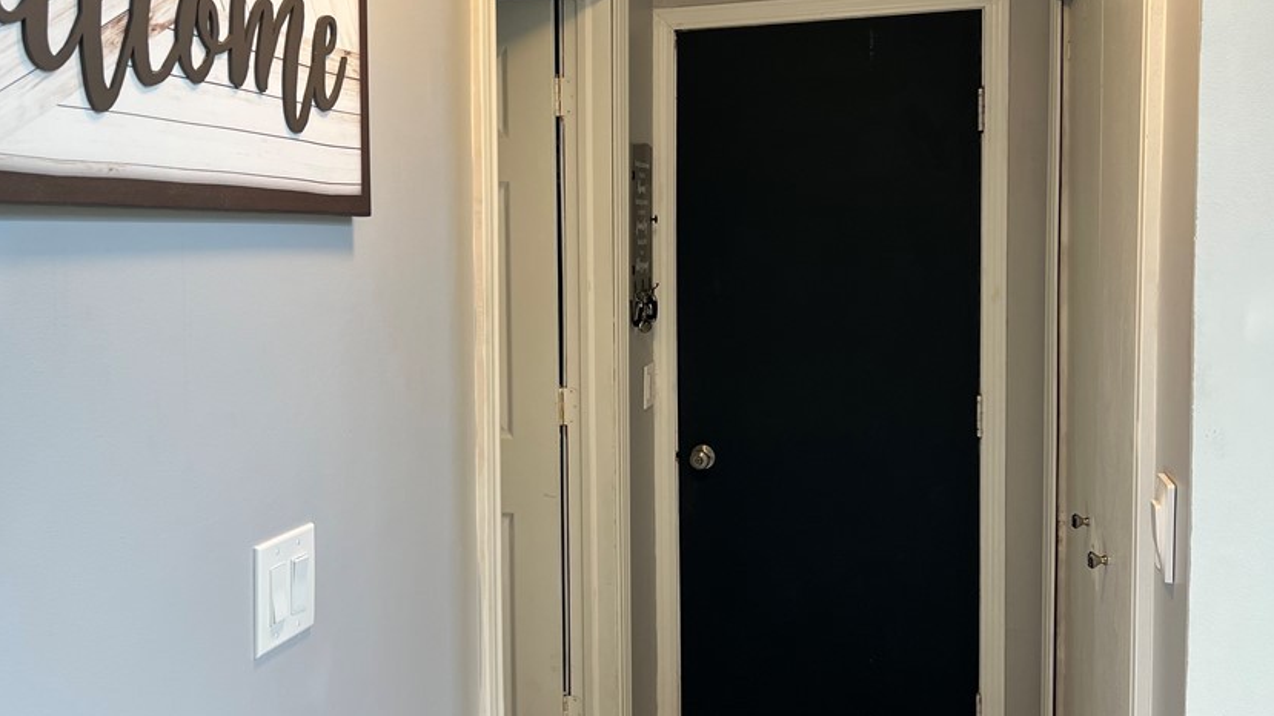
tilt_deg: -2.8
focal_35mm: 35
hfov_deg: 56.4
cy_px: 280
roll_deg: +0.4
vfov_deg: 33.6
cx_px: 550
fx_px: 1182
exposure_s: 1/120
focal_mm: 5.7
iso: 80
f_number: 1.5
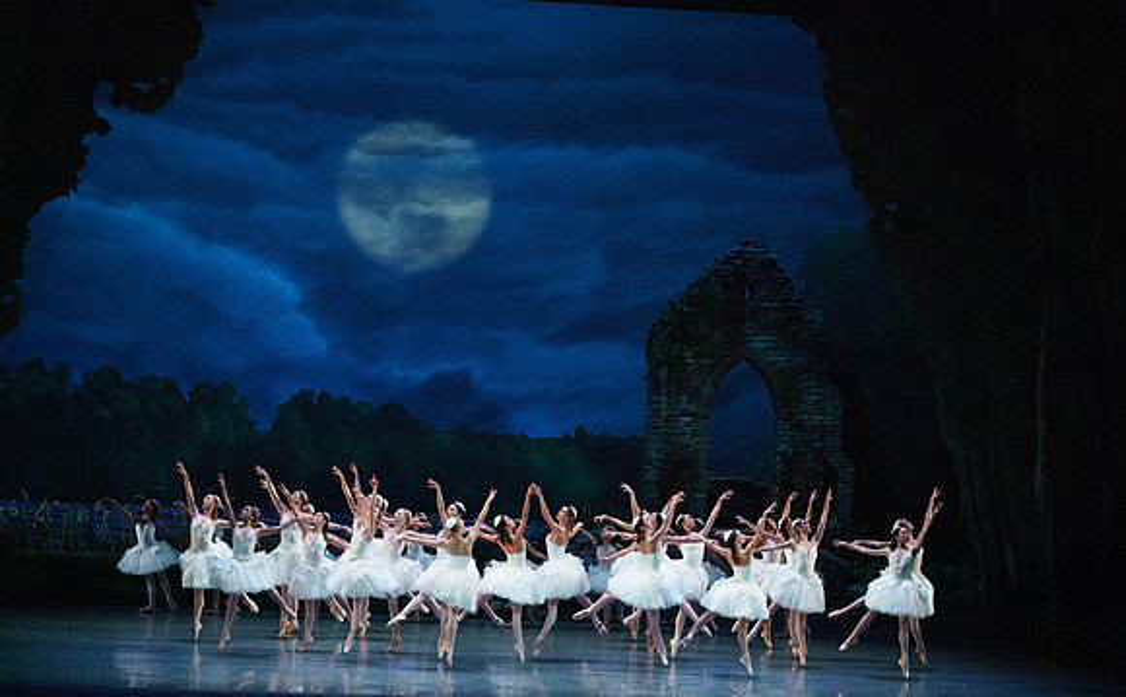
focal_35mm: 102
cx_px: 563
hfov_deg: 20.4
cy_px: 375
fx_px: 3127
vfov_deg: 12.7
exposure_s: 1/250
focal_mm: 100
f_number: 5.6
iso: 8000
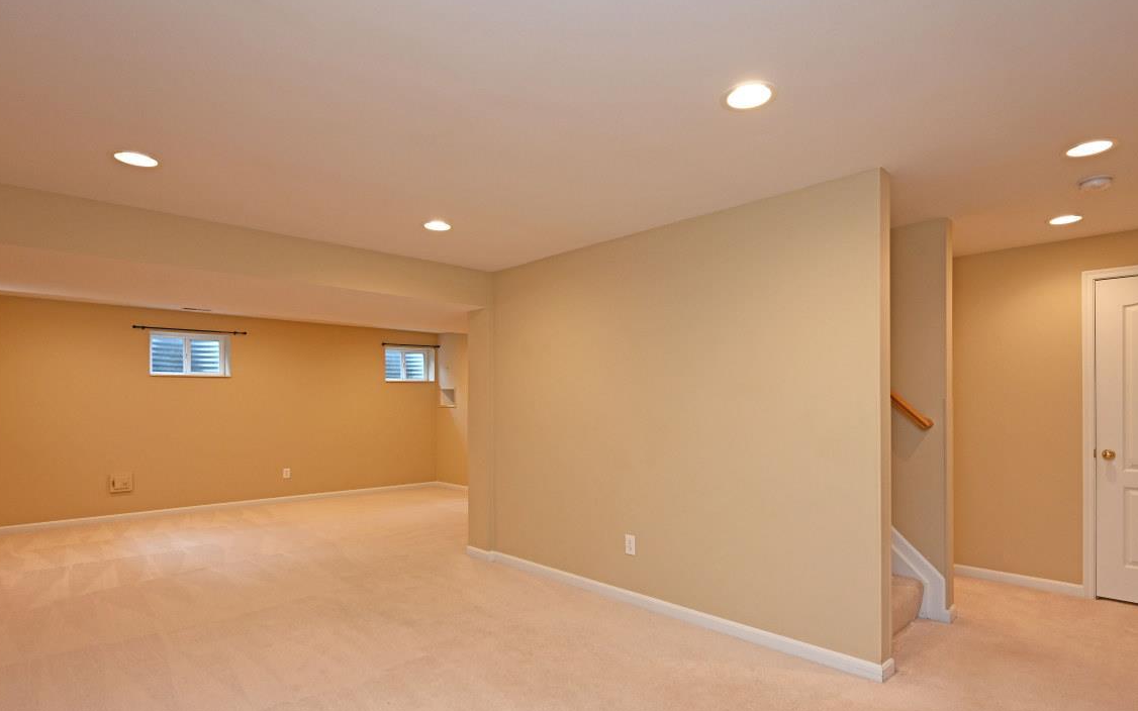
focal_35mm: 19
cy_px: 397
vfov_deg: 62.1
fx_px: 589
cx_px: 597
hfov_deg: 87.9
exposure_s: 1/60
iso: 450
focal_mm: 14
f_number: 4
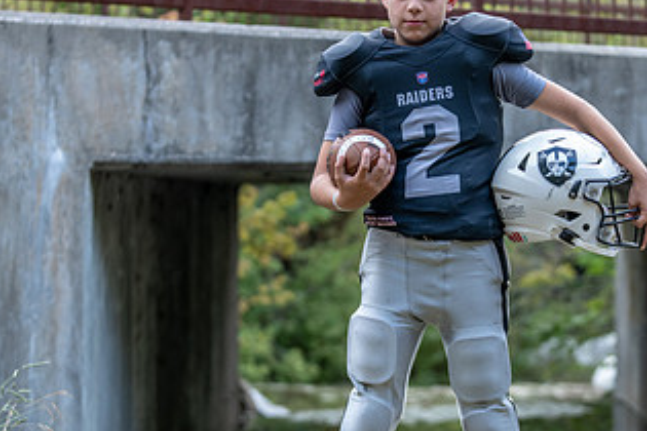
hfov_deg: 15.9
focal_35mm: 129
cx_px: 411
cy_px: 241
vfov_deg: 10.6
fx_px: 2318
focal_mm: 70
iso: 500
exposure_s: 1/320
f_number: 2.8
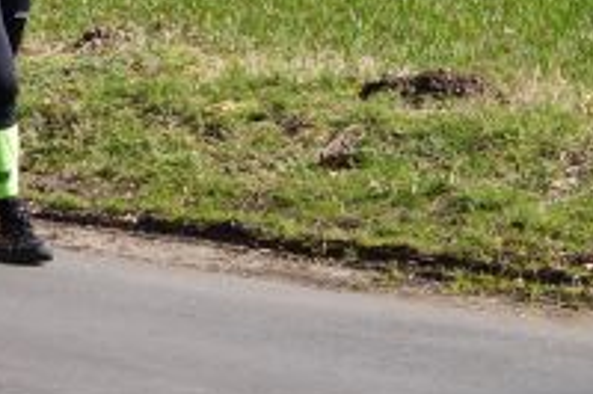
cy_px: -67
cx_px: 12
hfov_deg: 7.8
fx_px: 4312
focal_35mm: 262
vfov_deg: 5.2
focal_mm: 70
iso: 100
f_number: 8
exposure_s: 1/250
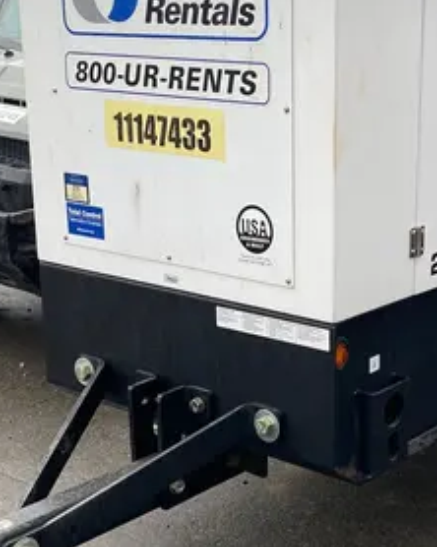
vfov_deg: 28.3
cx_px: 323
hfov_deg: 22.6
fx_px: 1084
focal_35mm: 67
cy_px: 302
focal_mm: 4.25
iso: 32
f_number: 1.8
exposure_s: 1/321
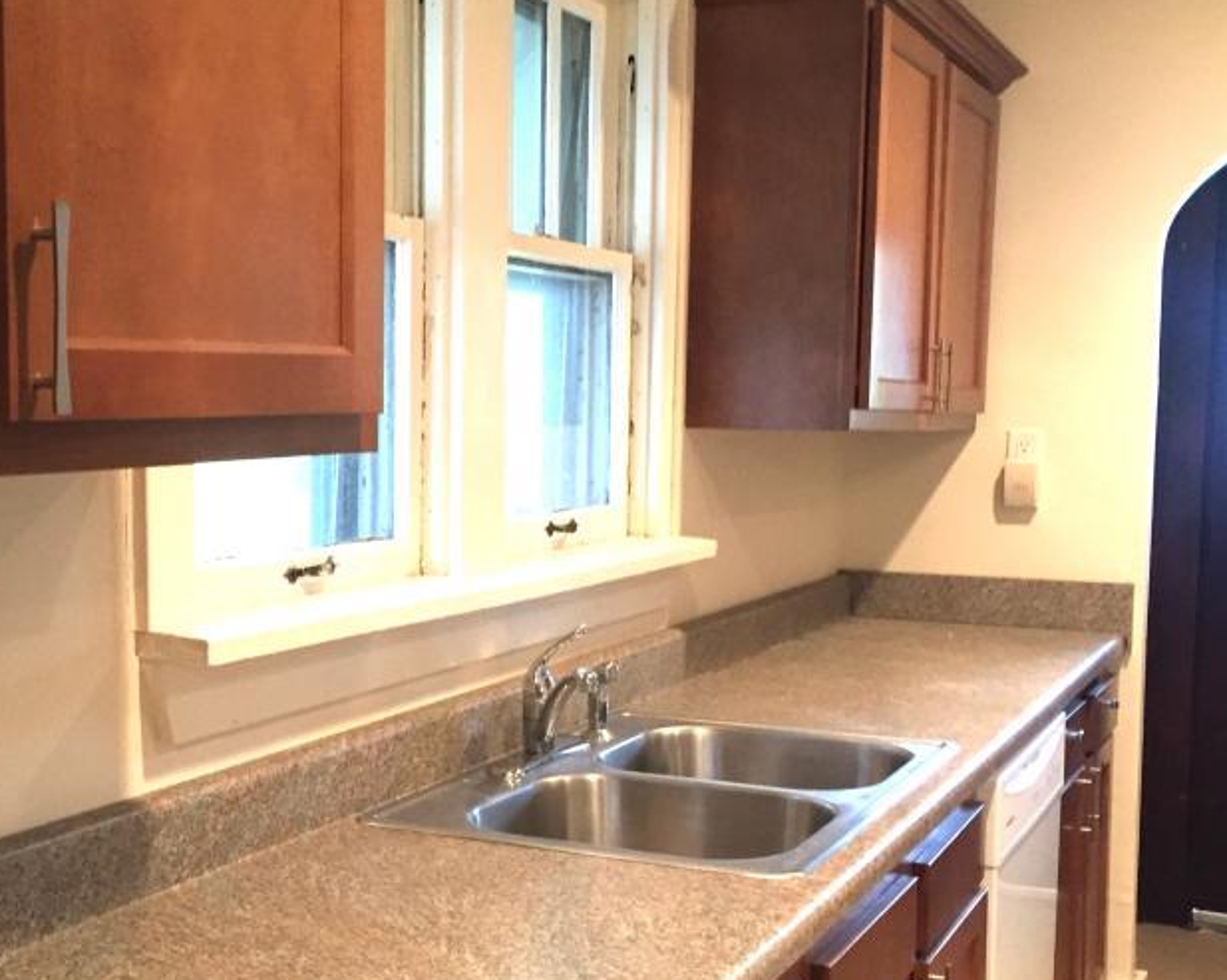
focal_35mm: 47
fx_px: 1706
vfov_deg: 32.0
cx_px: 479
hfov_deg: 39.4
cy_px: 561
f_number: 2.2
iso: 250
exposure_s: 1/20
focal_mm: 4.15
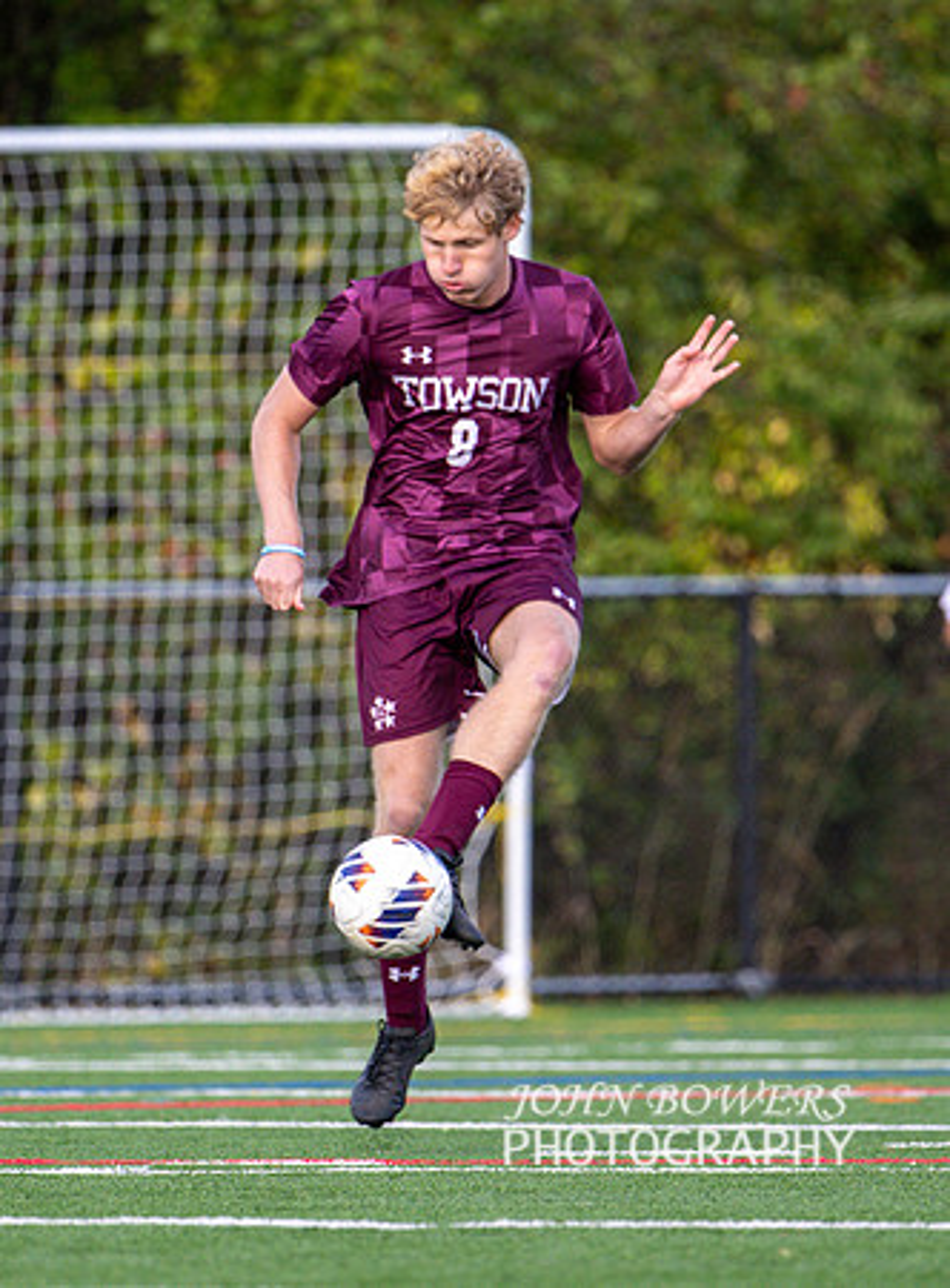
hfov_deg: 1.7
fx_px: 31524
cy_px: 582
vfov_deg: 2.3
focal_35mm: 852
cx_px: 517
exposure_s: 1/1600
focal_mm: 400
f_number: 4.5
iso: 560
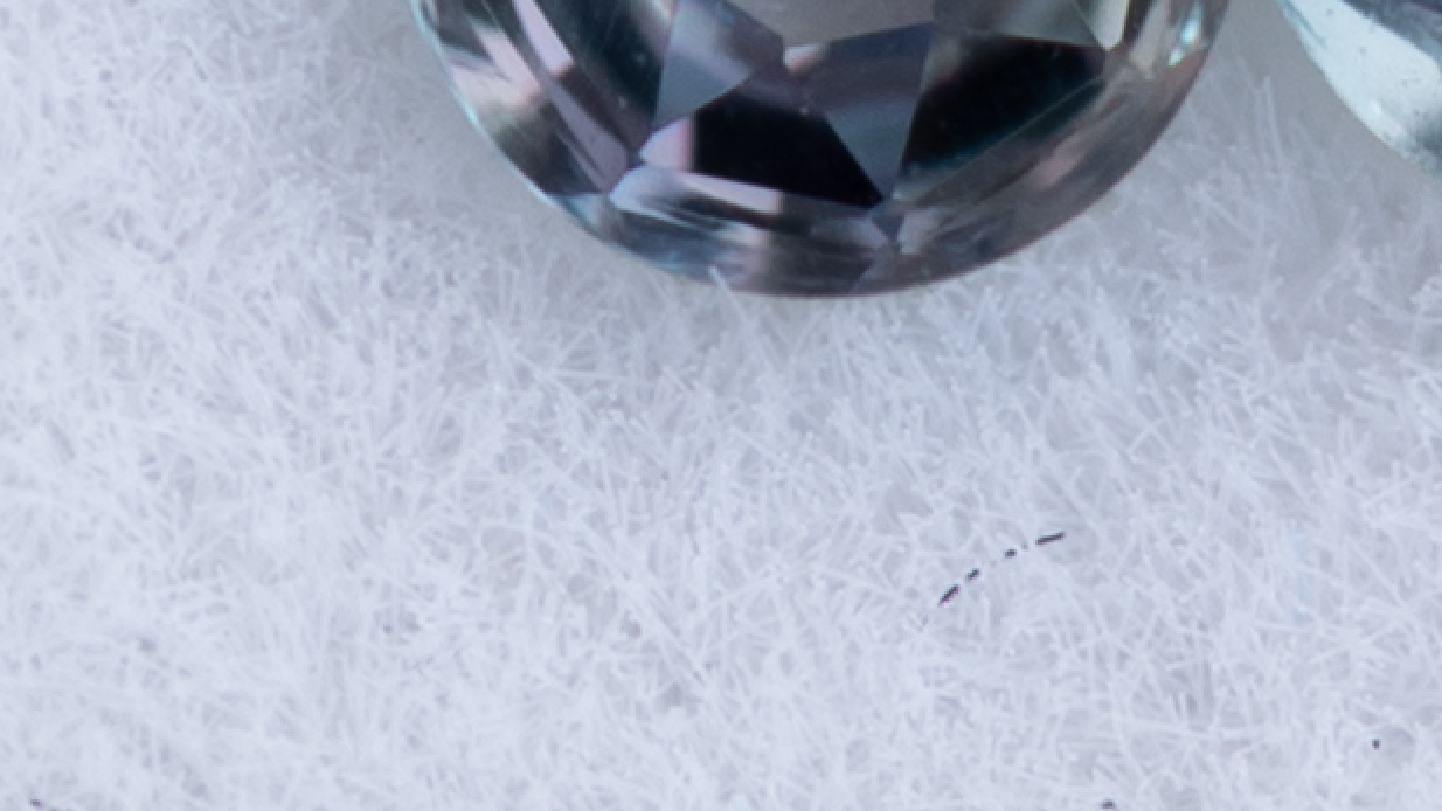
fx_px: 35061
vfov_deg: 1.3
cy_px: 3158
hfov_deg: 2.4
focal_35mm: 917
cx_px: 2251
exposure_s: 1/20
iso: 100
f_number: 6.3
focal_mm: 90
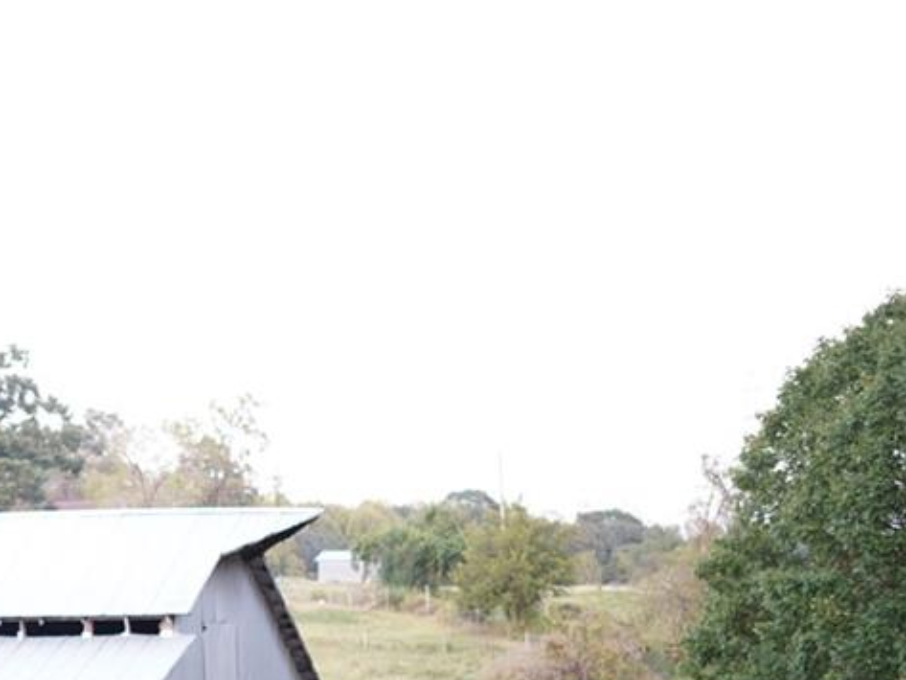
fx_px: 2723
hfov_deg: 18.4
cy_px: 621
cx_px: 4
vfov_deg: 14.1
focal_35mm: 104
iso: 250
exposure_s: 1/50
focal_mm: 50
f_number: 1.8
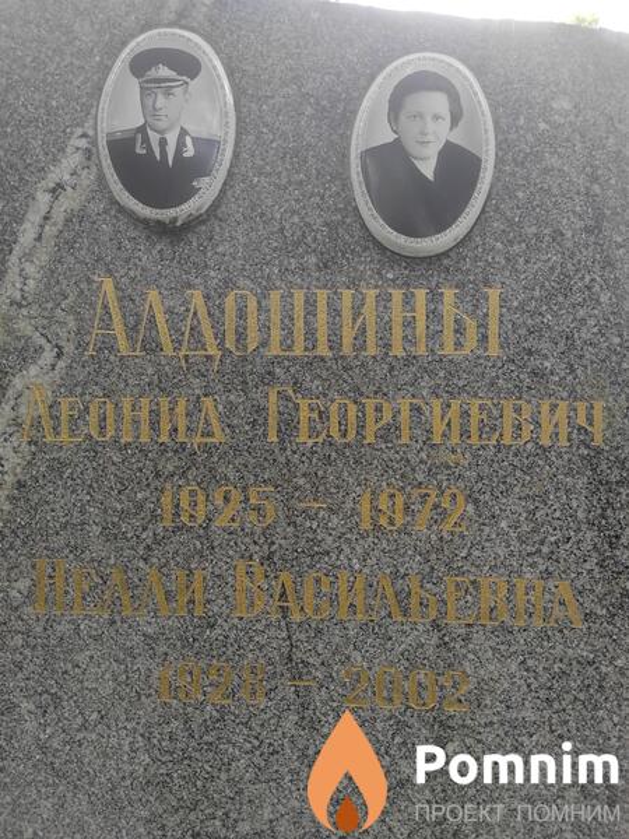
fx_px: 606
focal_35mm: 25
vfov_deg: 69.4
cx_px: 314
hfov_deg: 54.9
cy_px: 420
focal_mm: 5.43
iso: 100
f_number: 1.89
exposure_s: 1/128
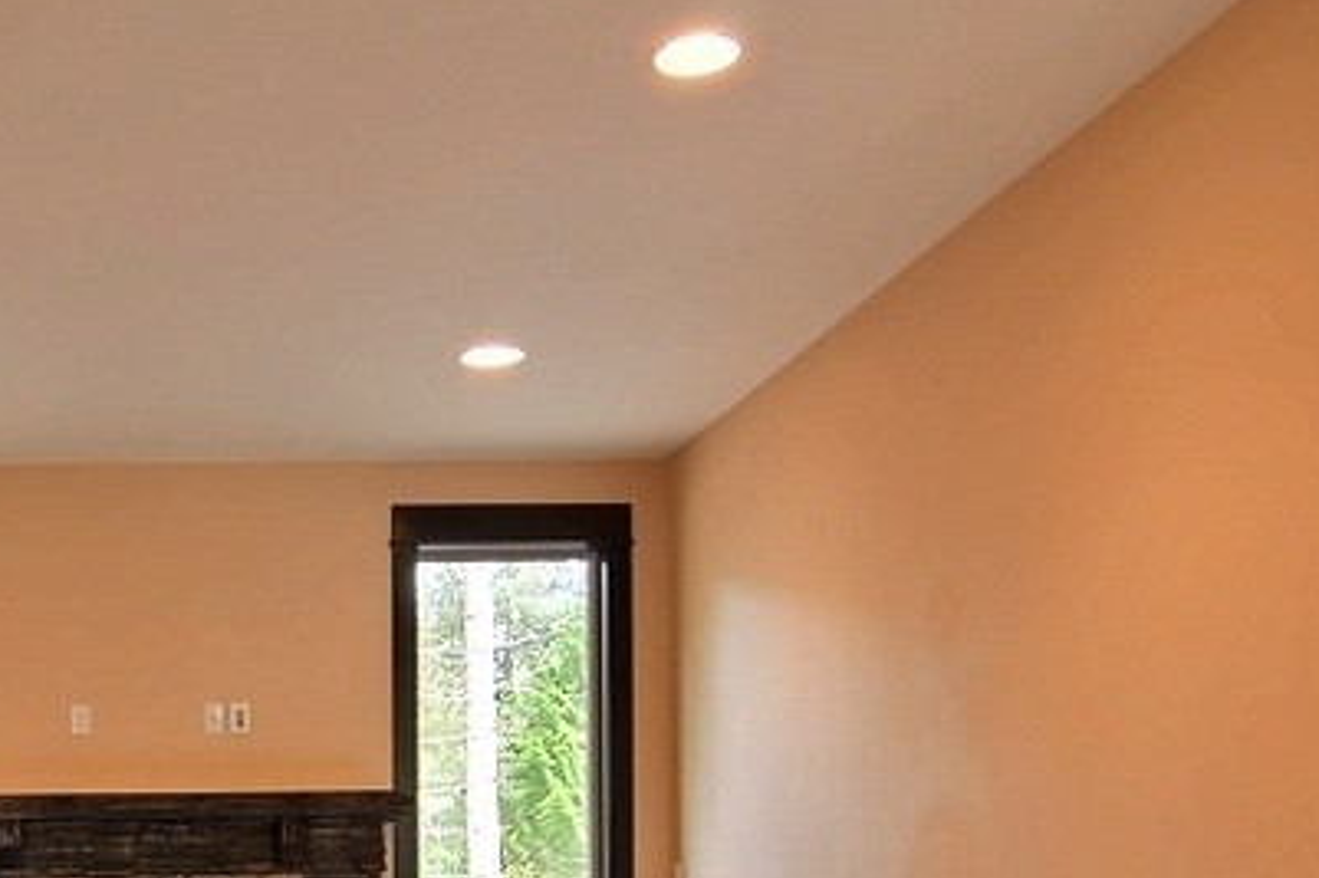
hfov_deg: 39.6
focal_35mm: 46
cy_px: 868
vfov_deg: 27.6
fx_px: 1685
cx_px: 125
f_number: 9
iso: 400
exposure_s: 1/2
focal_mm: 12
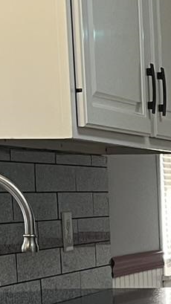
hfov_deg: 7.6
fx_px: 1145
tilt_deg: -6.3
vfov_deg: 14.8
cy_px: 315
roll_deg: +1.0
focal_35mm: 142
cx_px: 485
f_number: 1.6
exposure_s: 1/60
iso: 100
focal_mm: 5.1
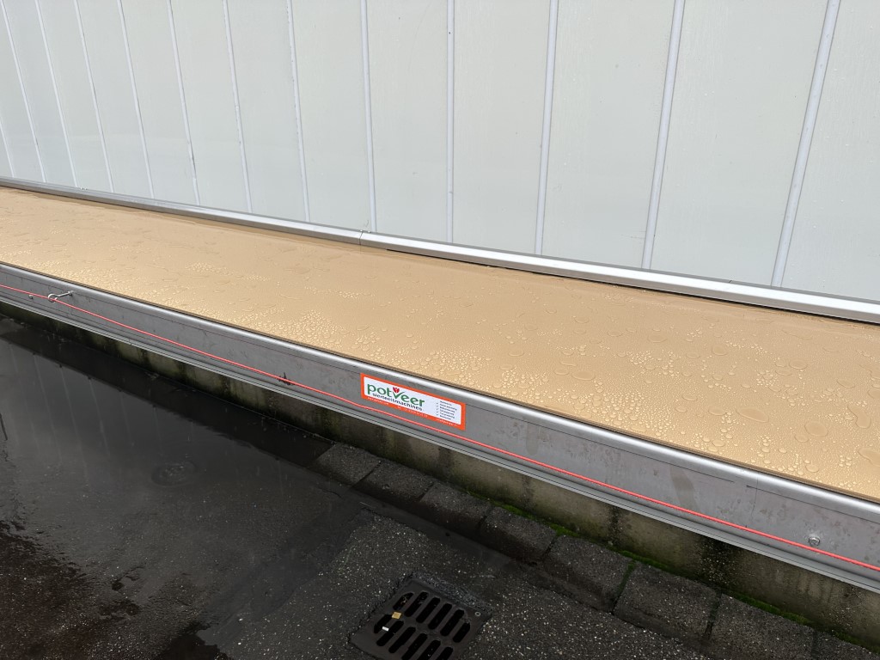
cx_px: 440
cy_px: 330
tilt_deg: -21.0
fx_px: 610
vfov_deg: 56.8
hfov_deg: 71.6
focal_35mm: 24
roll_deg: -0.7
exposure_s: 1/486
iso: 80
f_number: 1.78
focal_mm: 6.86
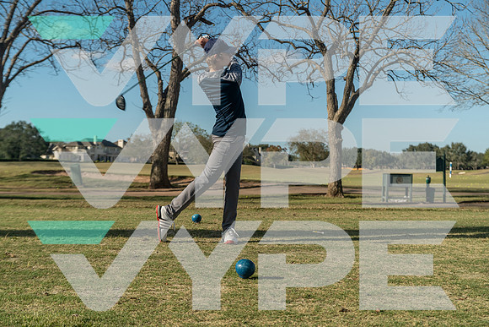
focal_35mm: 49
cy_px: 164
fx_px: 666
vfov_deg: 27.5
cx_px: 244
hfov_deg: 40.3
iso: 500
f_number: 4
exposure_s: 1/640
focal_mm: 49
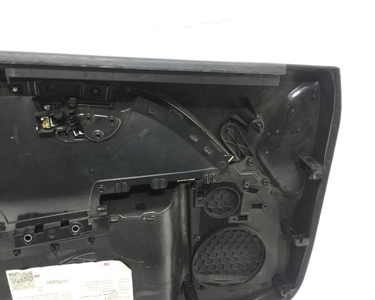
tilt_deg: -40.9
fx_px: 344
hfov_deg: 57.1
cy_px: 153
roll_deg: -4.7
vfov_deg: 47.2
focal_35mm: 31
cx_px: 173
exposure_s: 1/120
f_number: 2.2
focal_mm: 4.15
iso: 40
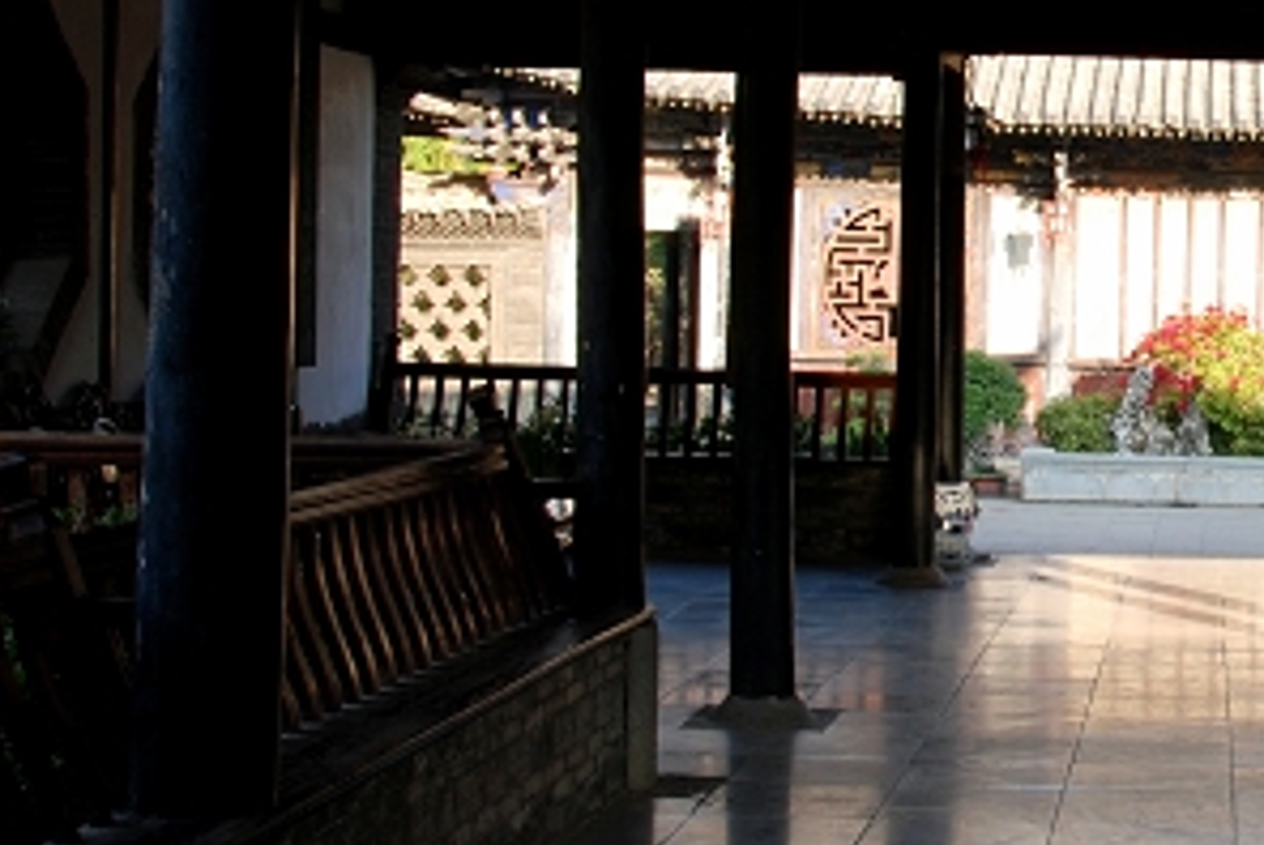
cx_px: 1298
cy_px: 292
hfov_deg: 24.6
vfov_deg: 17.5
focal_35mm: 78
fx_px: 2741
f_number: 11
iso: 100
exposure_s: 1/20
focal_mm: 22
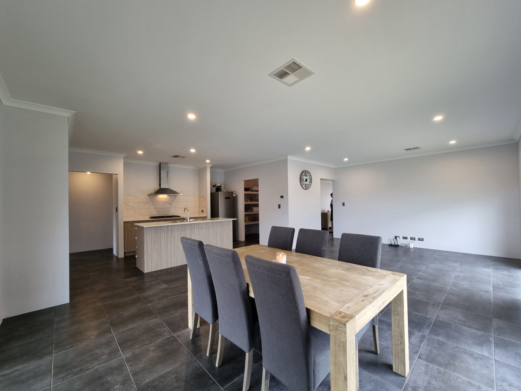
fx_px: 196
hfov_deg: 106.2
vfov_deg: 89.9
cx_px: 260
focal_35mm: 13
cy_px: 196
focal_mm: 2.2
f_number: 2.2
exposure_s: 1/50
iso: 80
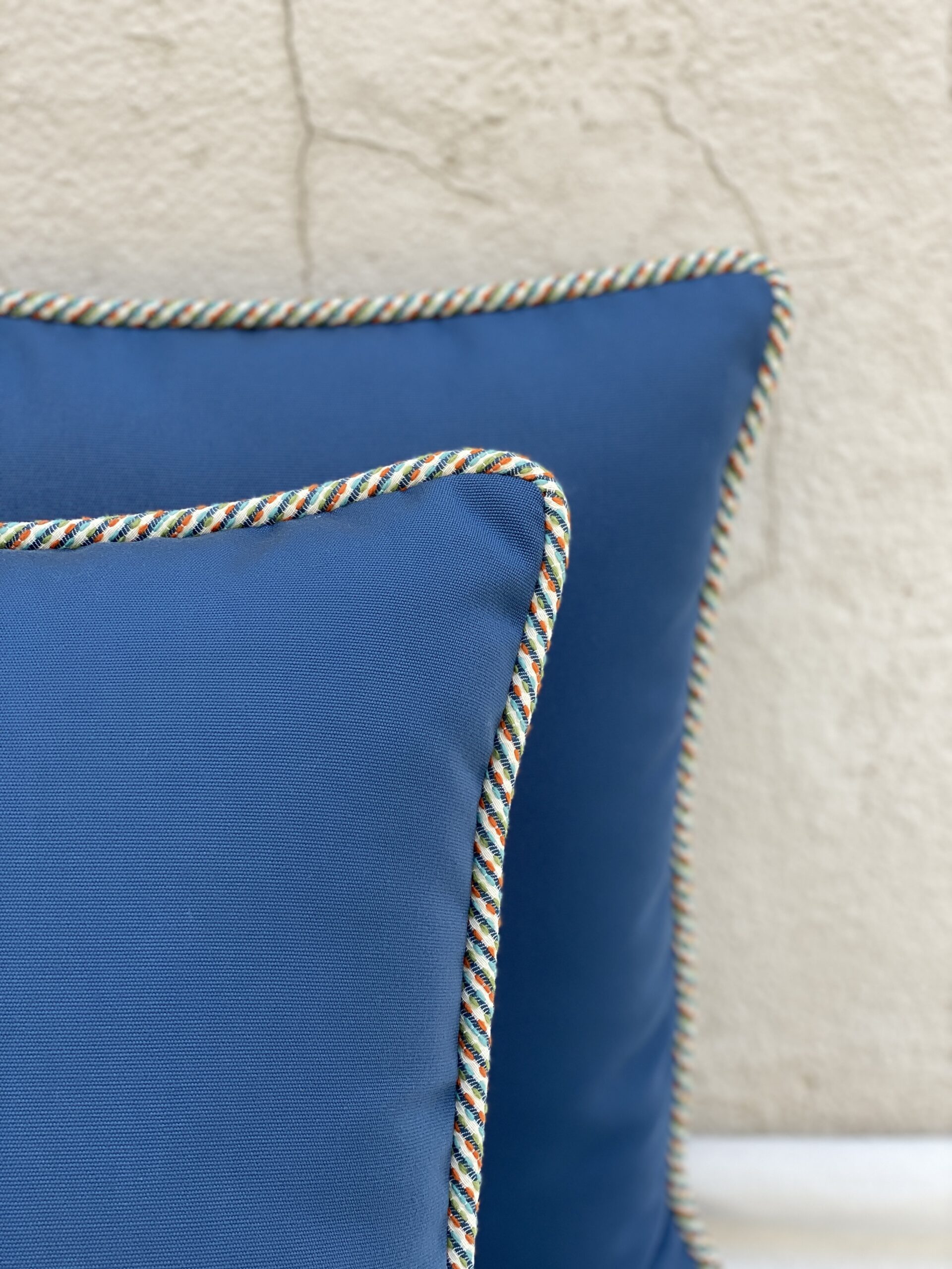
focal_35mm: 52
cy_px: 634
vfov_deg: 36.8
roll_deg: -2.1
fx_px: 1907
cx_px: 476
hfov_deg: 28.0
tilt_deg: -17.8
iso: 20
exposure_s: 1/292
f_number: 2
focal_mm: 6
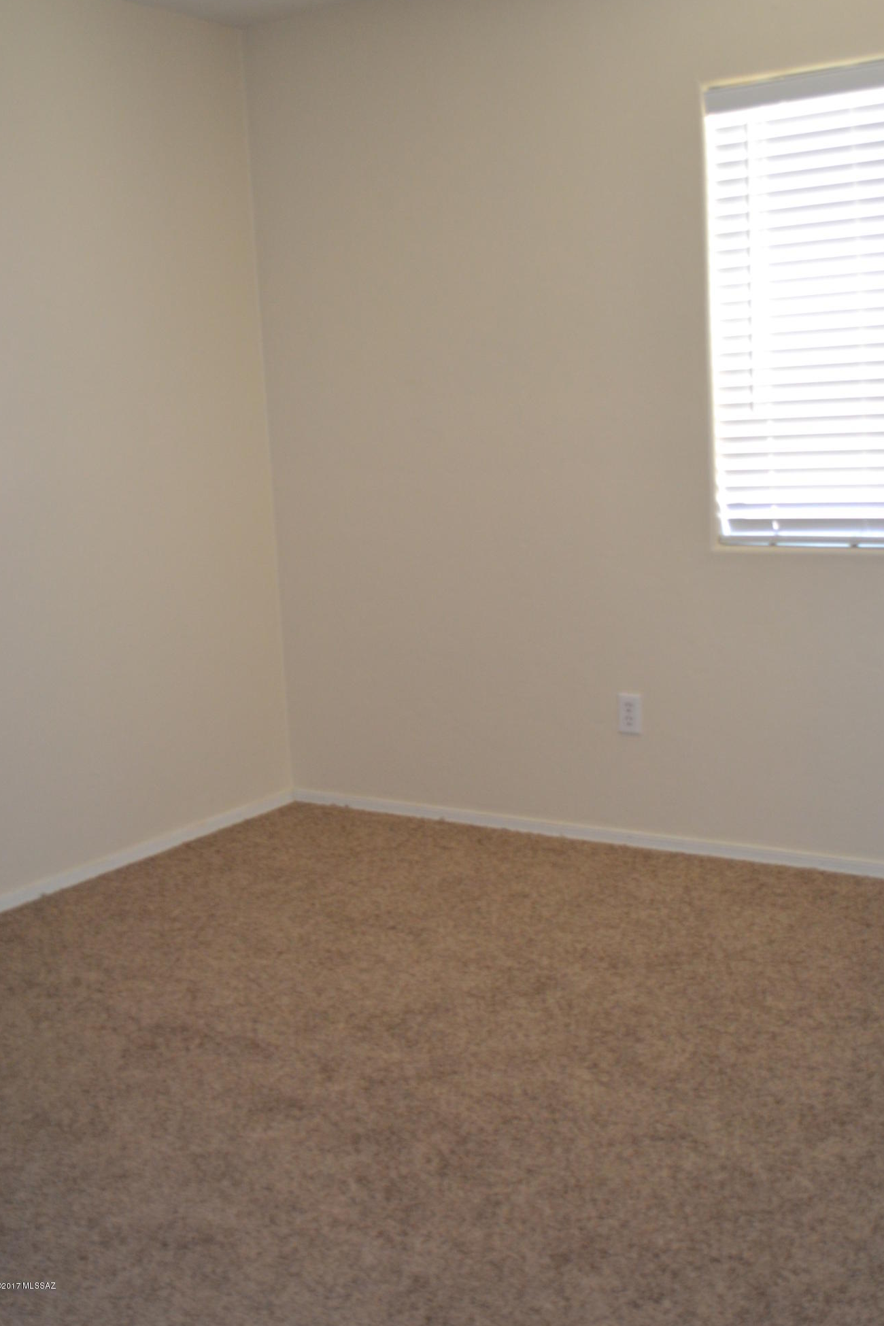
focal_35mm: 40
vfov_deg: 48.5
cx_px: 444
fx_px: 1473
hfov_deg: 33.4
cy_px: 649
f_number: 4.2
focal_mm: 26
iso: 1100
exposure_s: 1/60
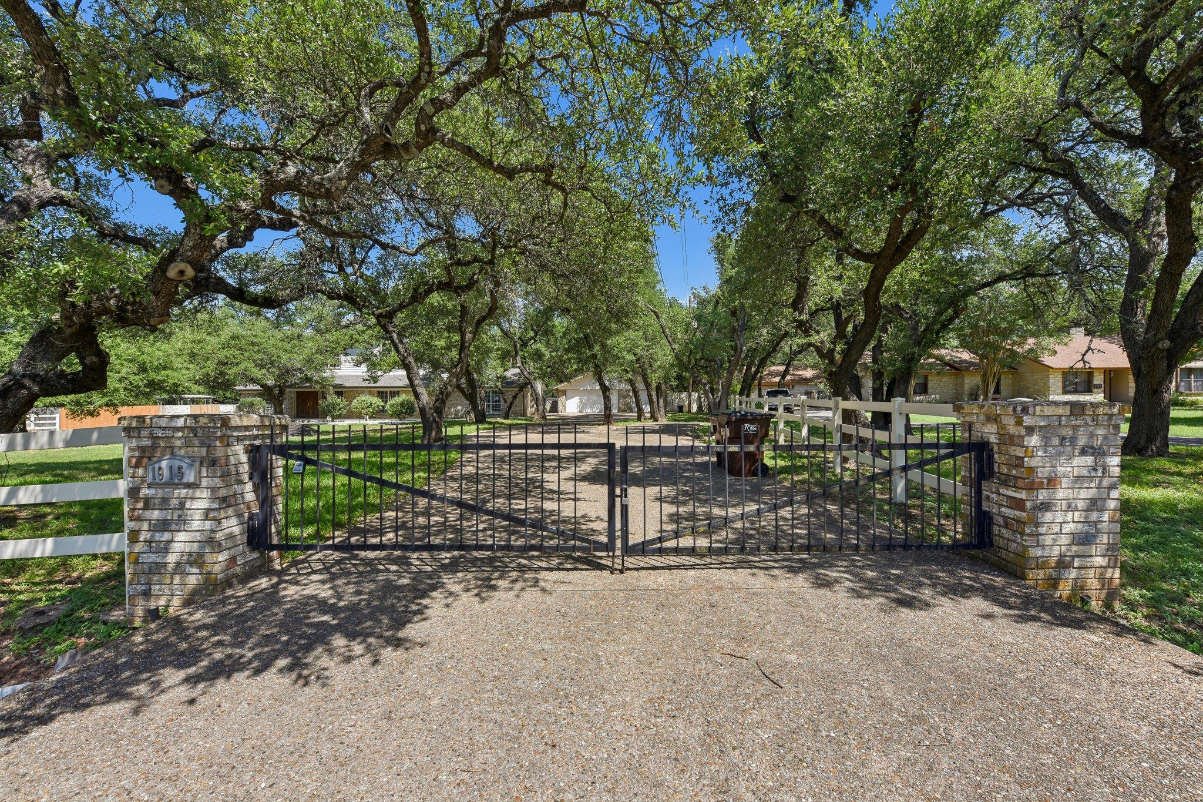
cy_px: 401
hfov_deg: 104.3
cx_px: 602
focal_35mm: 14
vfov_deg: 81.2
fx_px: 468
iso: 100
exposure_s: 1/250
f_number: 8
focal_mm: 14
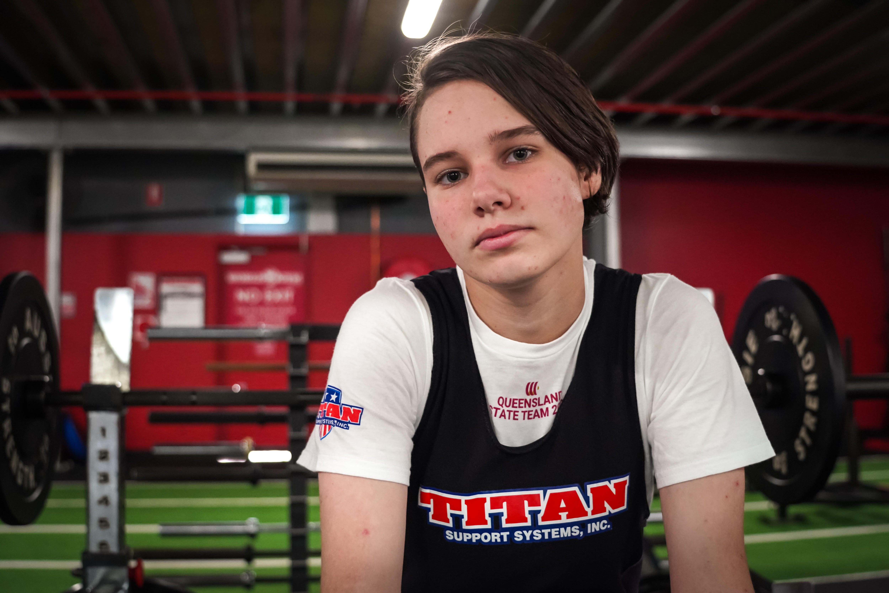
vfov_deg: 36.9
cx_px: 444
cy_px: 296
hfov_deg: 53.1
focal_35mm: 36
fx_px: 889
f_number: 4
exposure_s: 1/160
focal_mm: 36
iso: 6400
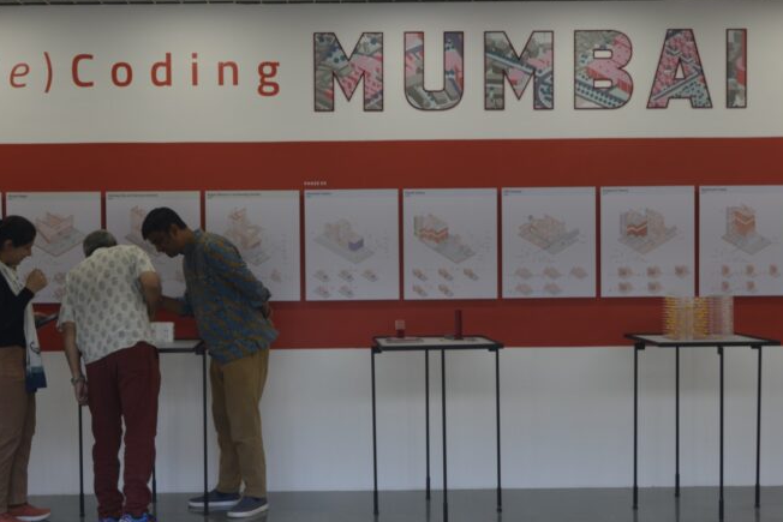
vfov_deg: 24.6
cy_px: 269
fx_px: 1196
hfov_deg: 36.1
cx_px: 300
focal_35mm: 55
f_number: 4
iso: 200
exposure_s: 1/60
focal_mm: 35
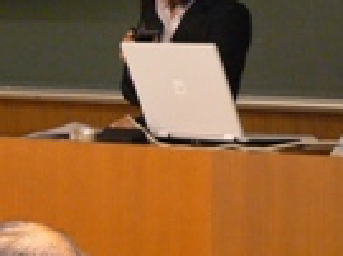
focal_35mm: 355
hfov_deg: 5.6
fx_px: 3514
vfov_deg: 4.2
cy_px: -25
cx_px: 166
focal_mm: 17.7
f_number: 3.2
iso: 200
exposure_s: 1/13
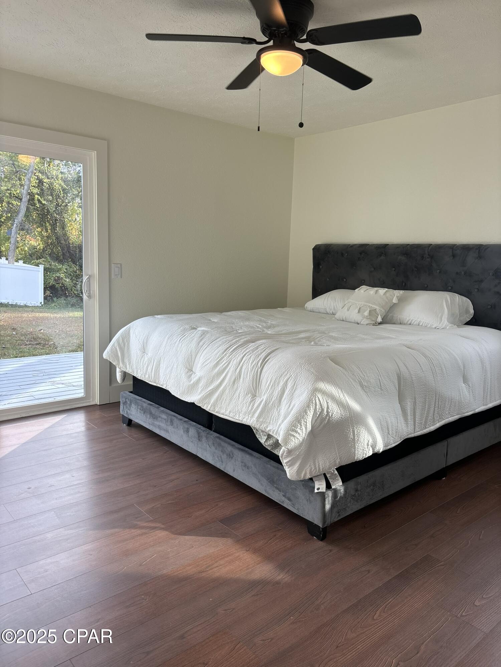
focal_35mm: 26
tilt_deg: -8.4
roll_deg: -2.2
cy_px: 334
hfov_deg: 53.1
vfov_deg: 67.3
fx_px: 502
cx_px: 250
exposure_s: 1/142
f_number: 1.6
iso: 40
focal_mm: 5.96
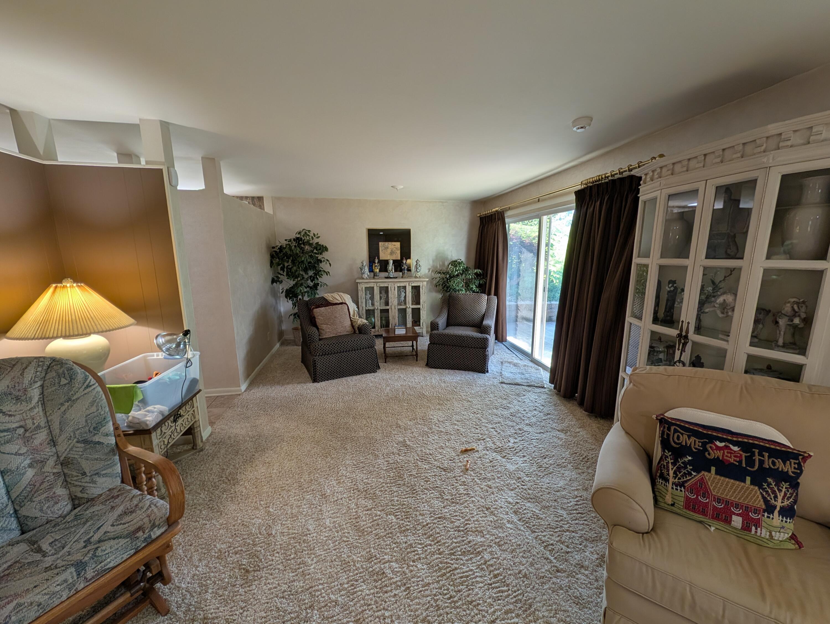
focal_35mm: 12
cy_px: 312
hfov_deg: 110.5
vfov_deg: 94.6
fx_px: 288
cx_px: 415
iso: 61
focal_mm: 2.02
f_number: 1.7
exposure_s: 1/60
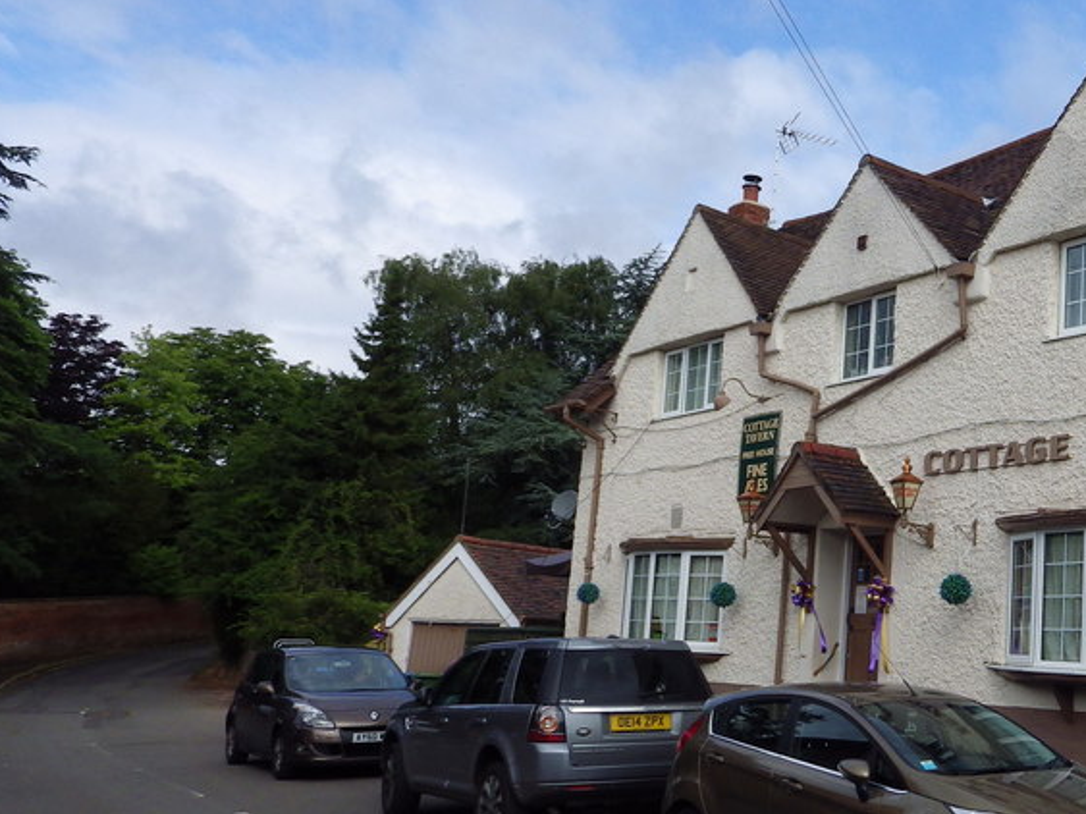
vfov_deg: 35.9
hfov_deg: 42.9
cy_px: 428
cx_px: 974
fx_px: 1255
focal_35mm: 40
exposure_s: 1/1250
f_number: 3.1
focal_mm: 4
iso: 100
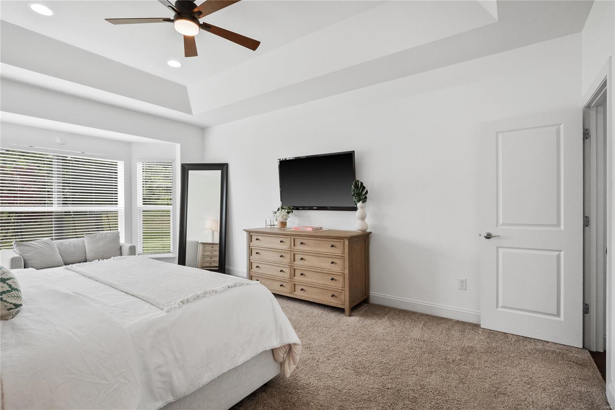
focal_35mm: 16
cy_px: 205
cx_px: 308
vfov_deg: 73.7
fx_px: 273
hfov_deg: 96.7
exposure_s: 1/30
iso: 400
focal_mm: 8
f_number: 8
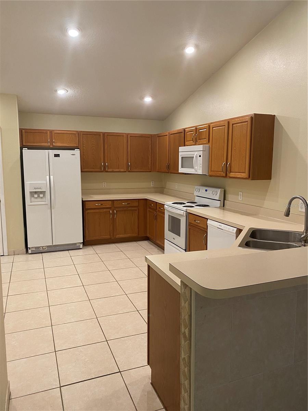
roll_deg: -1.3
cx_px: 154
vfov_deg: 67.3
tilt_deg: -6.8
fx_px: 308
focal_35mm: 26
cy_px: 206
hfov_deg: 53.1
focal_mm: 4.25
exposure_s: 1/60
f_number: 1.8
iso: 125
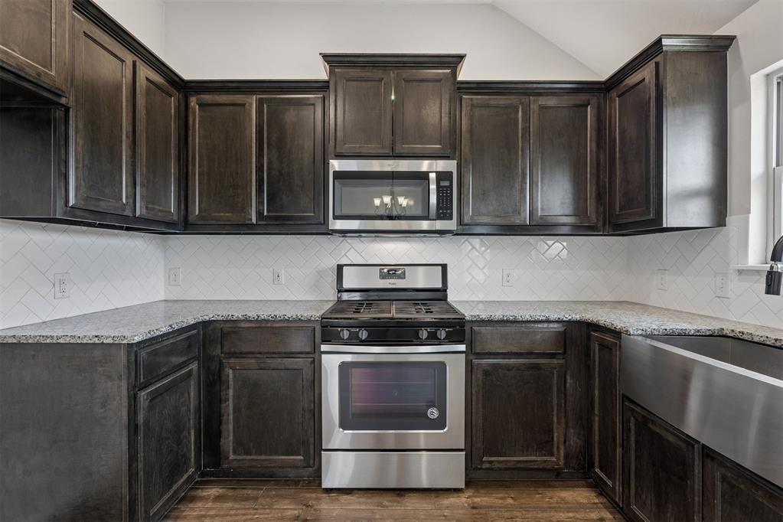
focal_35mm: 16
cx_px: 392
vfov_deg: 73.7
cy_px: 261
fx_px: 348
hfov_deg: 96.7
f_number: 8
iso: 200
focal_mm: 16
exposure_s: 1/40
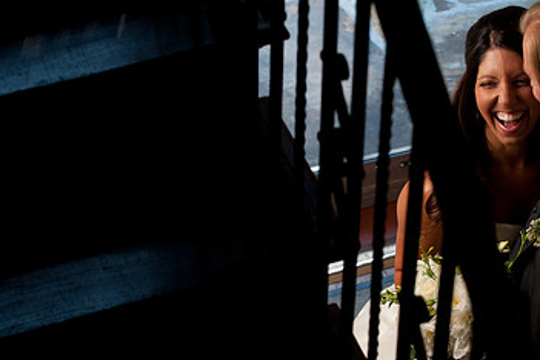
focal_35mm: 142
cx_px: 326
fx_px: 2130
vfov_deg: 9.6
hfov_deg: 14.4
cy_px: 263
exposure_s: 1/125
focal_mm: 86
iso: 320
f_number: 5.6
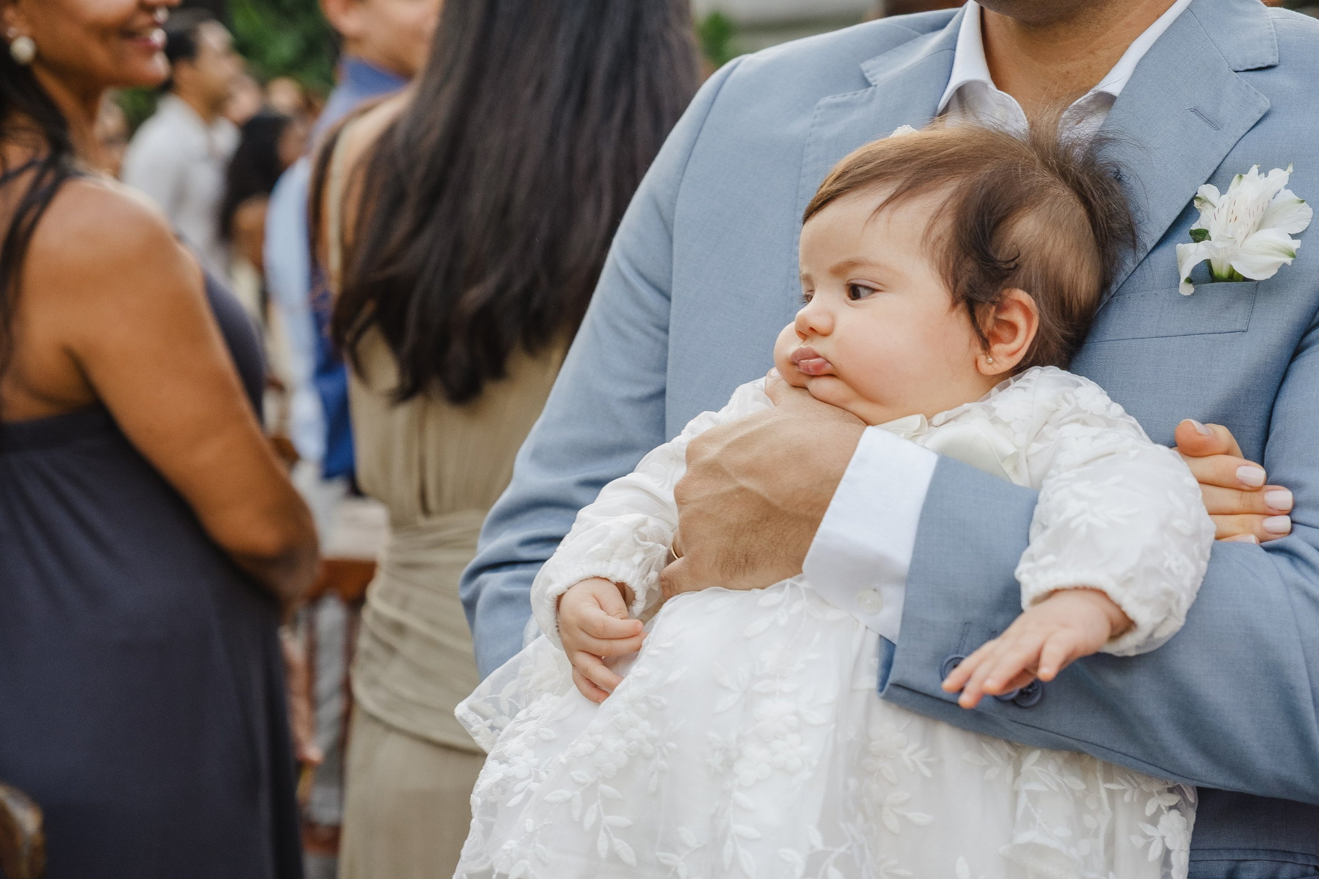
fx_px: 2858
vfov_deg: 17.5
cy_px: 499
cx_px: 753
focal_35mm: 78
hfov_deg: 26.0
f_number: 2.8
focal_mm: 44.1
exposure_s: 1/250
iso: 640
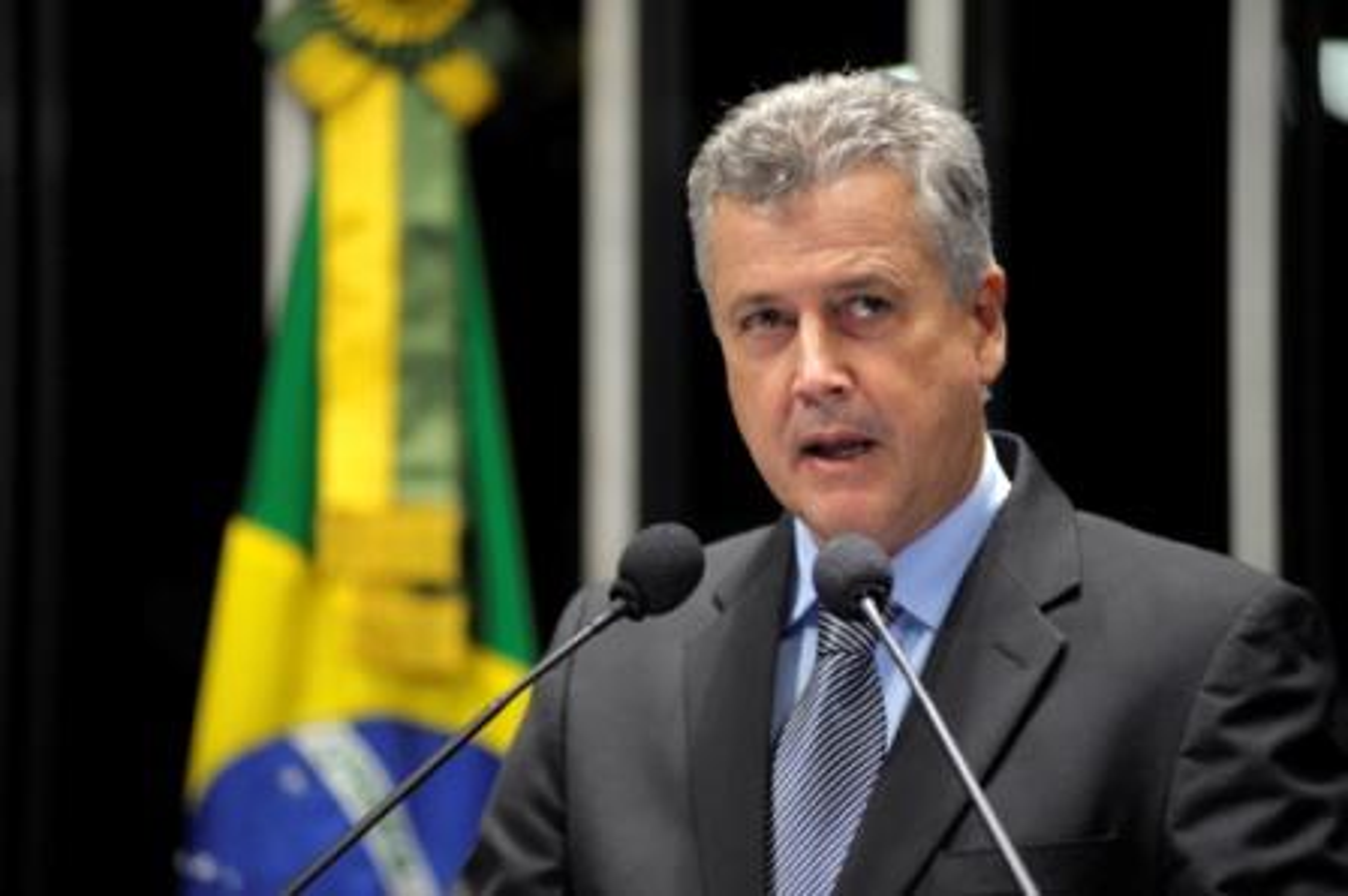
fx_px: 5799
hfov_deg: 13.3
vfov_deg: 8.8
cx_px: 674
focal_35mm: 155
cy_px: 448
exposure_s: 1/100
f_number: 2.8
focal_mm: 155
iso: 1000
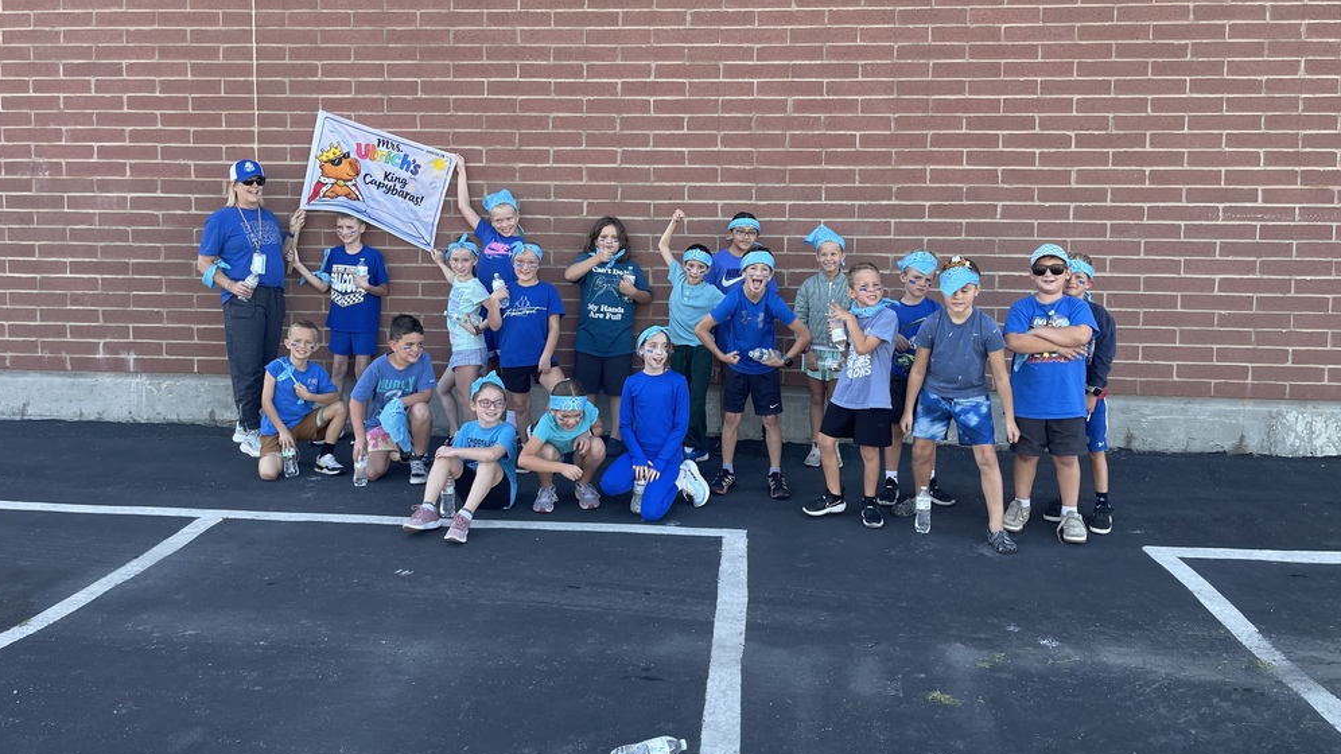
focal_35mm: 28
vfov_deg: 41.2
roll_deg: -1.2
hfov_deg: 67.9
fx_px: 996
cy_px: 288
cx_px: 673
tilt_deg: -4.3
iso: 32
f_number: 1.6
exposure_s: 1/288
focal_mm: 5.1
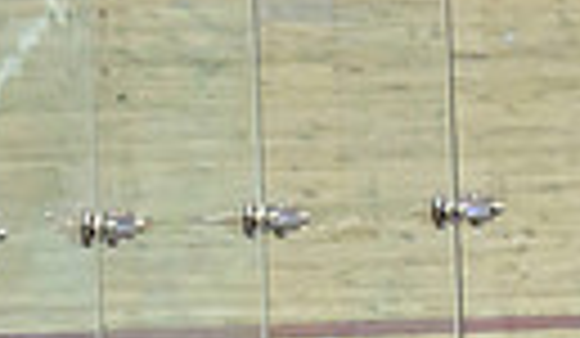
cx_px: 1779
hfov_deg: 2.0
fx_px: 16389
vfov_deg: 1.2
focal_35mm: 1057
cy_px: -197
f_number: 3.5
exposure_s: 1/1600
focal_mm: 110
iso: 4000
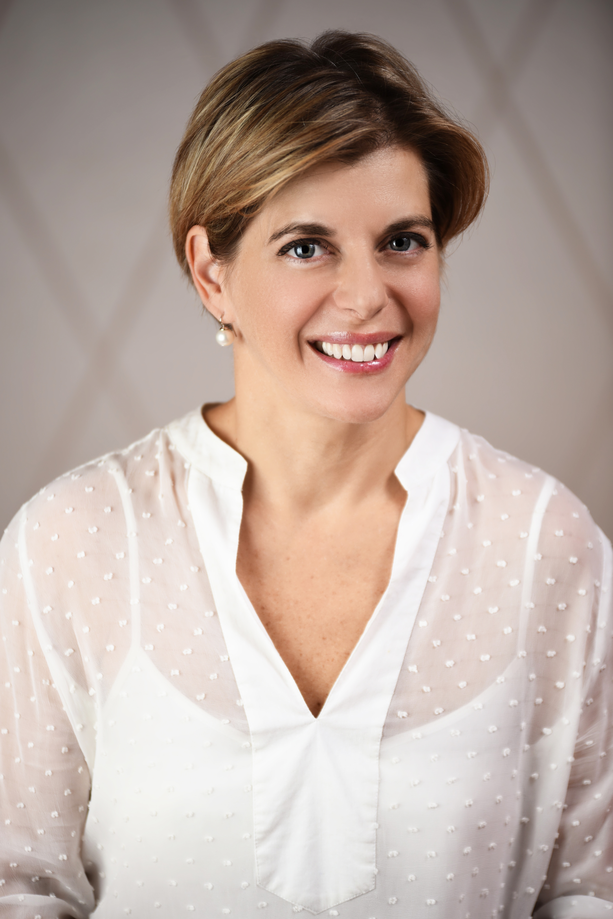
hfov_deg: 6.9
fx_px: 5108
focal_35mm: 200
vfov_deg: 10.3
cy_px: 460
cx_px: 306
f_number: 2.8
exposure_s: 1/160
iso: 100
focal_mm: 200
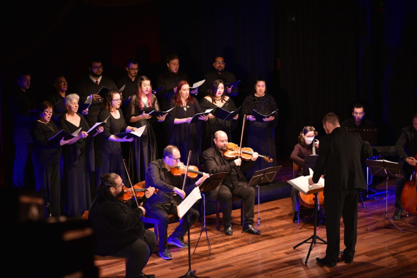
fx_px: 985
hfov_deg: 23.9
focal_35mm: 85
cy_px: 139
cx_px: 208
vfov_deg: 16.1
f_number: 3.2
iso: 1600
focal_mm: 85
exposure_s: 1/200
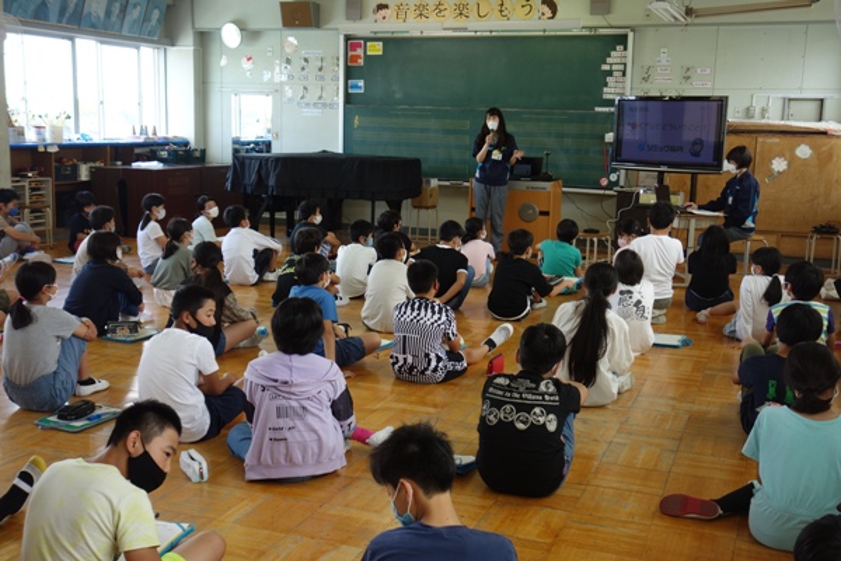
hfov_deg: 48.5
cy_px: 280
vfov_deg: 33.4
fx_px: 934
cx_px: 420
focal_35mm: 40
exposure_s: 1/100
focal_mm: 14.93
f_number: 2.8
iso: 125
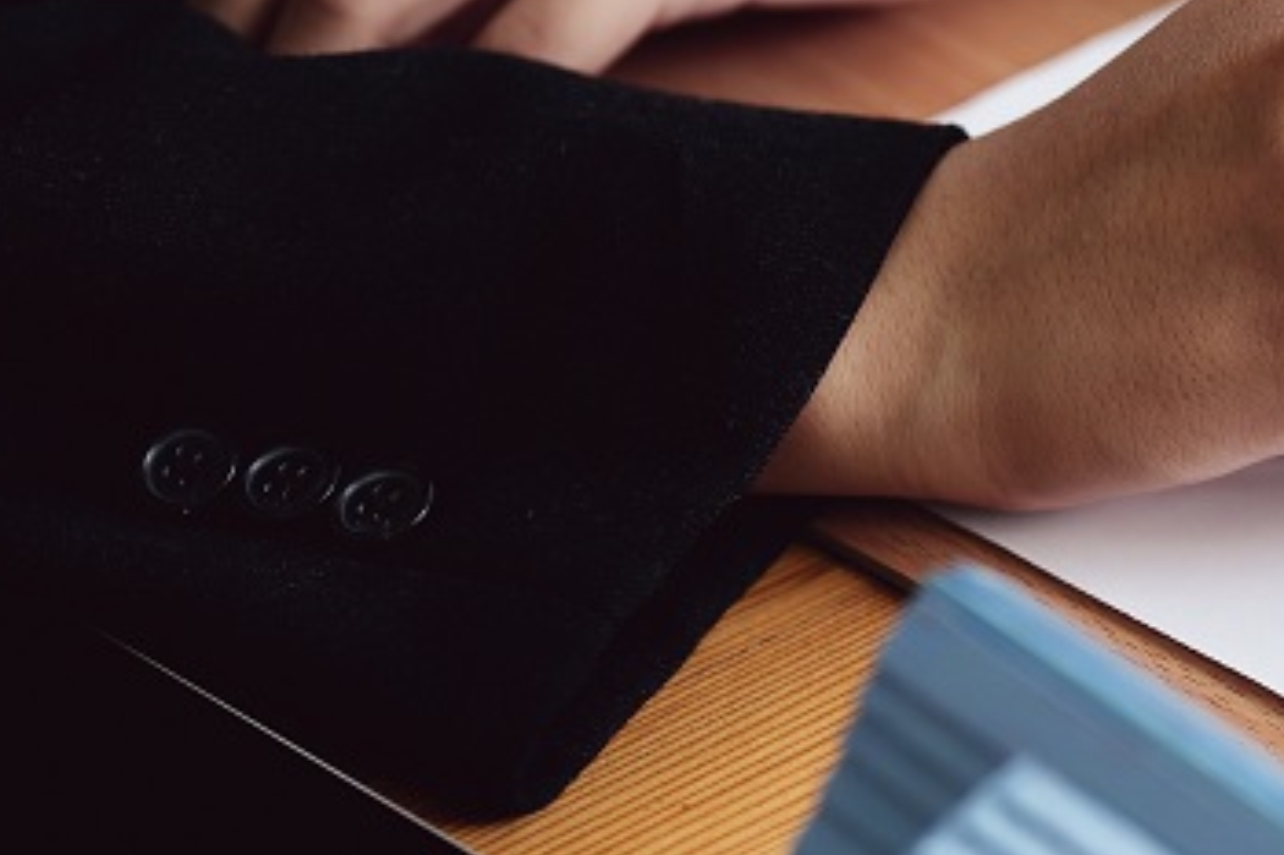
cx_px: 1783
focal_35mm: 143
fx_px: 5098
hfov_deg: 13.7
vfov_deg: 9.6
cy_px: 470
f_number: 2.8
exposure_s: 1/125
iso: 200
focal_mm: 50
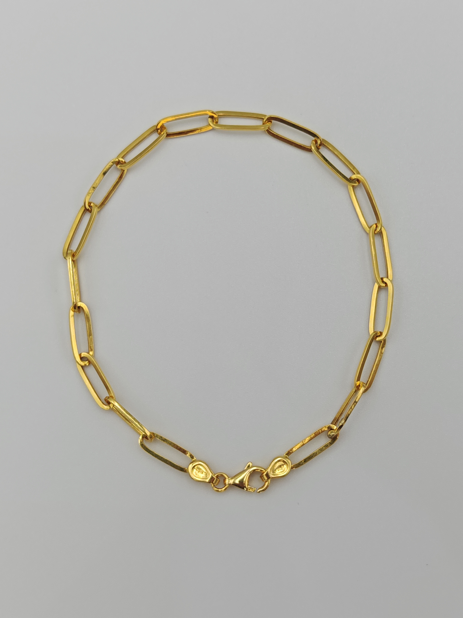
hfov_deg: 27.0
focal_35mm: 54
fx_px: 963
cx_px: 232
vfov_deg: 35.5
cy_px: 309
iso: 50
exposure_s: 1/360
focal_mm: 6.83
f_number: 4
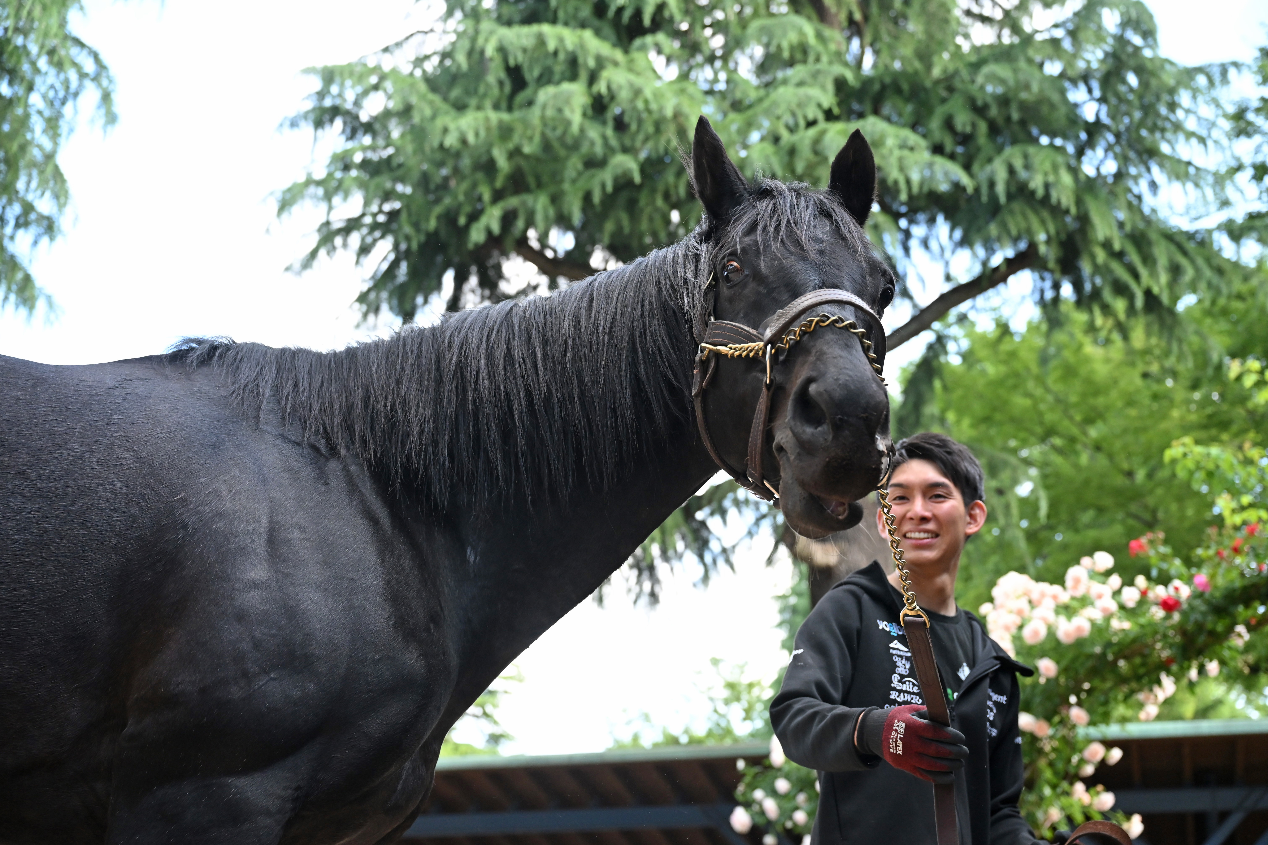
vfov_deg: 30.5
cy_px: 422
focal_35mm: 44
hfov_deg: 44.5
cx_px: 634
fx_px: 1550
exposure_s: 1/1000
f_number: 4
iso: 2000
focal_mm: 44
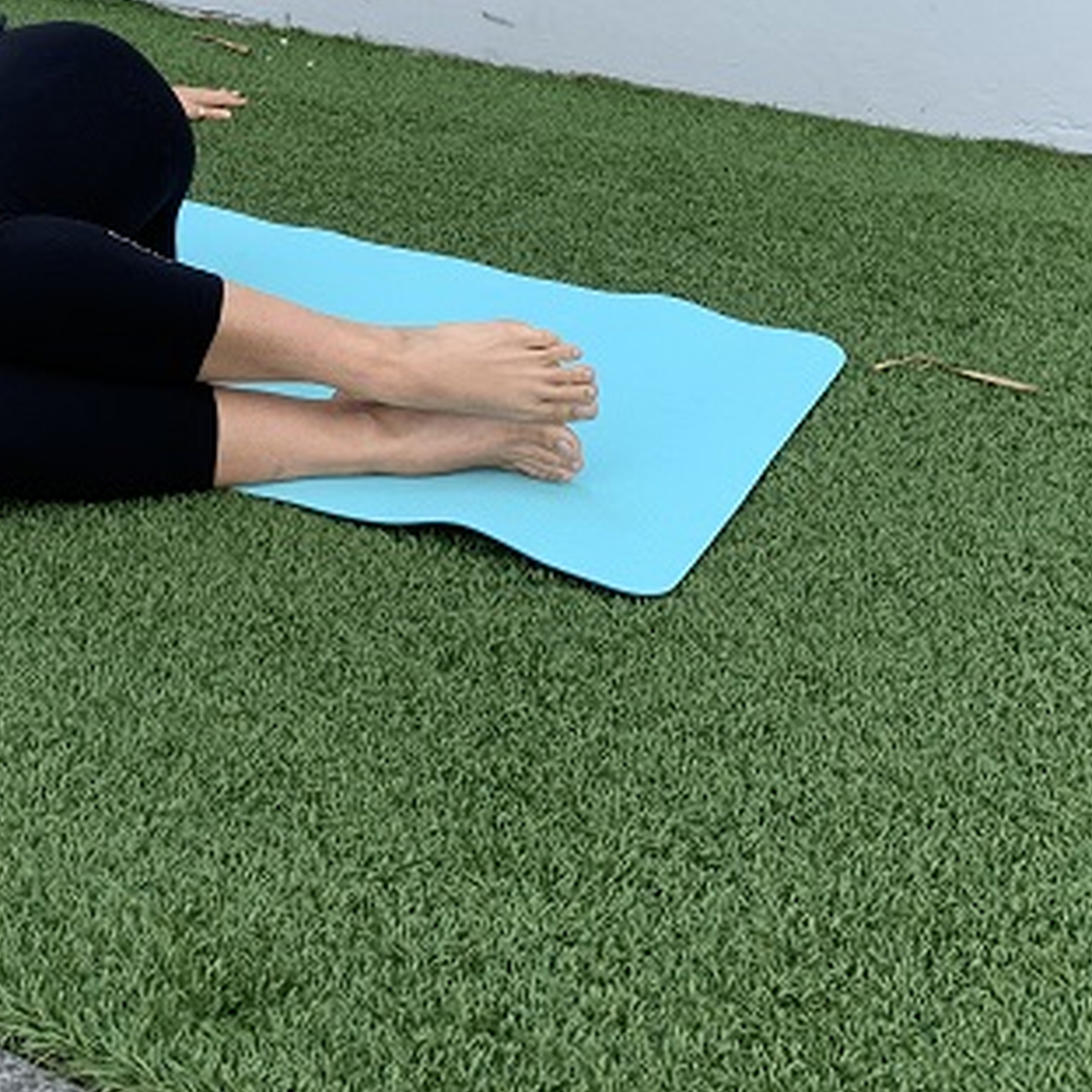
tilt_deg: -16.9
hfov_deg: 27.3
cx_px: -10
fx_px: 2106
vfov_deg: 27.9
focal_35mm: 59
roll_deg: +0.2
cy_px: 98
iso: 25
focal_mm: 4.25
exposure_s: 1/612
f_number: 1.8
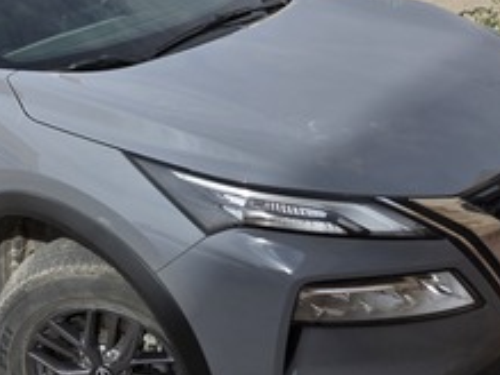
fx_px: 693
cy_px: 118
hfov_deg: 36.7
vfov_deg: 30.0
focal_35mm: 48
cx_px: 33
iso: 32
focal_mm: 5.4
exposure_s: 1/2921
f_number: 1.8
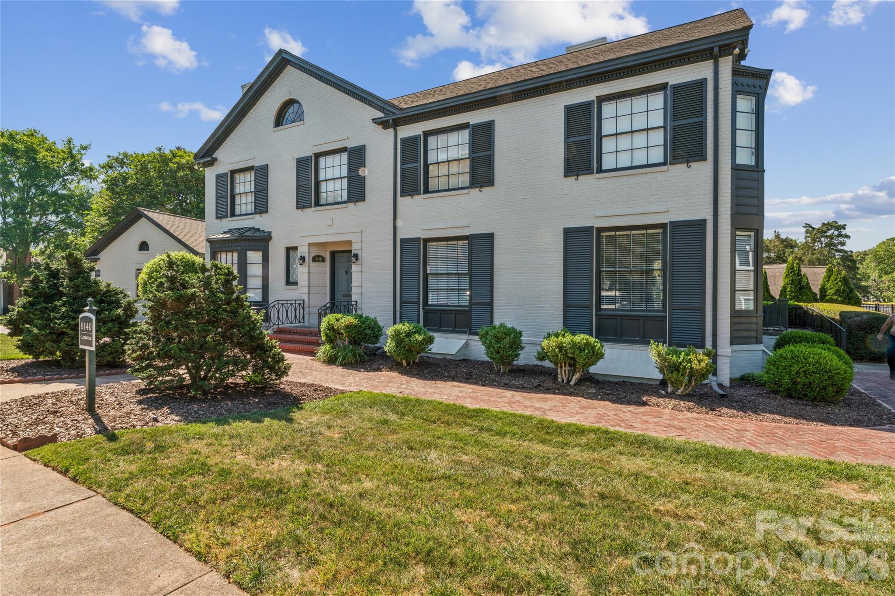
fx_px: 457
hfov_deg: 88.7
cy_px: 298
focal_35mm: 18
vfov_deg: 66.2
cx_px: 448
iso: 100
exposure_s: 1/13
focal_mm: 18.4
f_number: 22
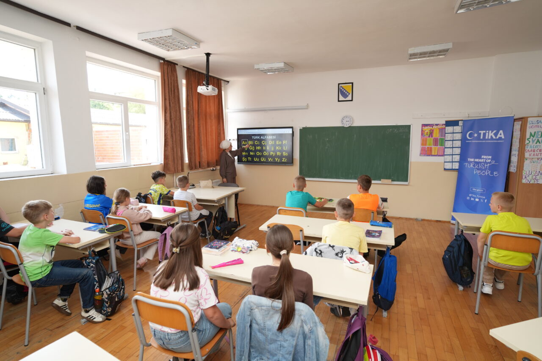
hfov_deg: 86.9
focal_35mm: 19
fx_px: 286
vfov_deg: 64.5
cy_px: 180
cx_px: 271
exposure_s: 1/250
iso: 400
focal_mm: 19
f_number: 2.8
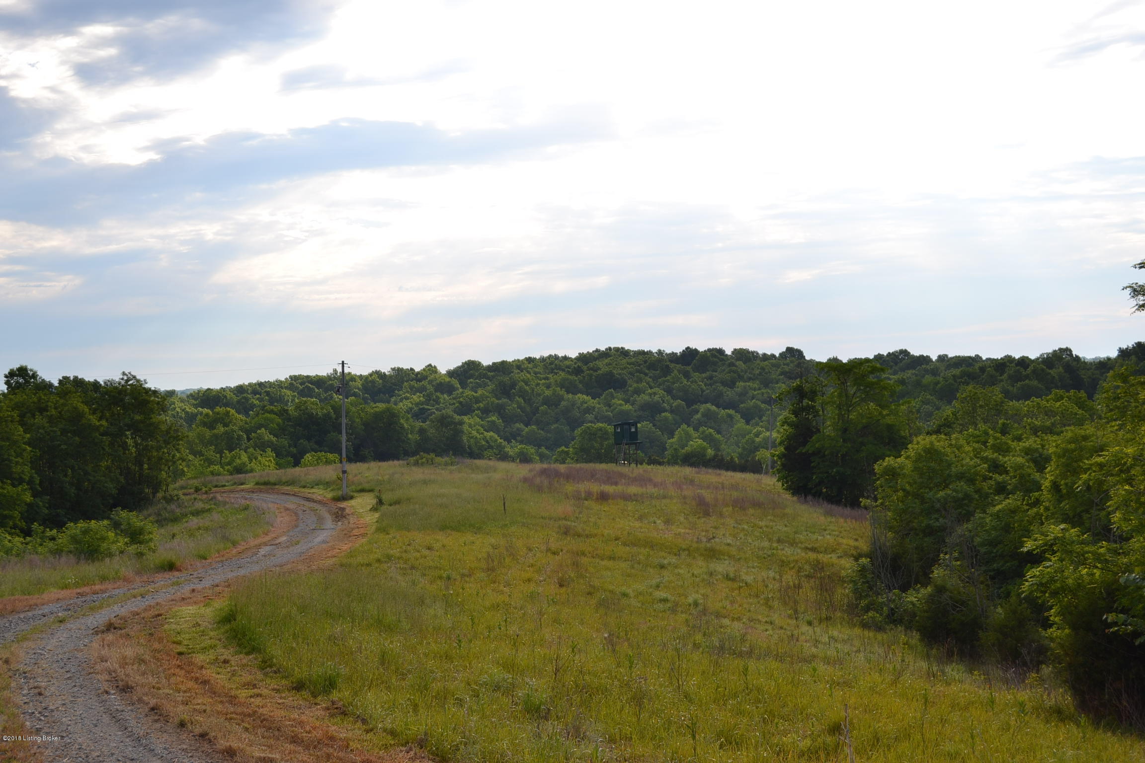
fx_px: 1431
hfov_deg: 43.6
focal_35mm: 45
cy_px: 382
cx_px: 572
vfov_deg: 29.9
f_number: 8
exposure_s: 1/250
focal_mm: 30
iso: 100
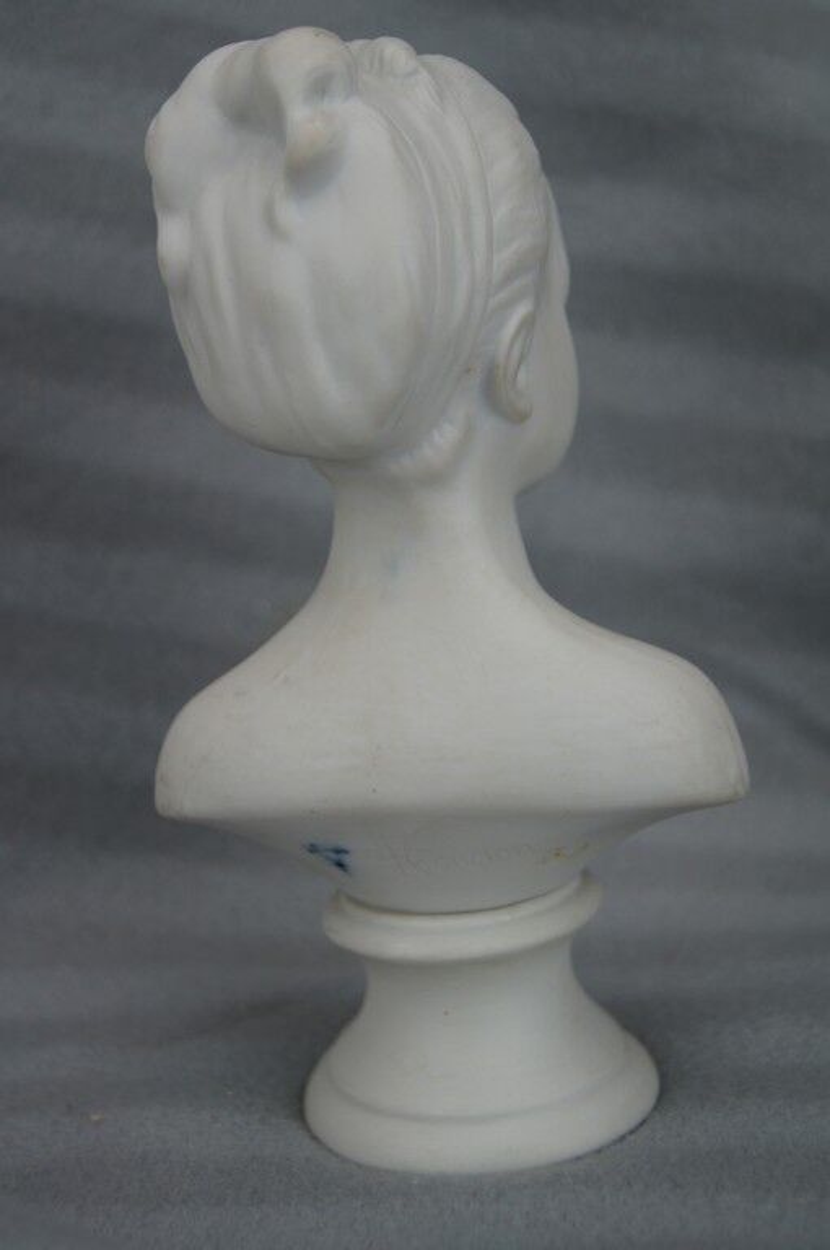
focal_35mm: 60
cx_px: 415
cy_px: 625
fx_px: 2080
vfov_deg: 33.4
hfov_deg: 22.6
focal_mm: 40
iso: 200
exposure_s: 1/160
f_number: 5
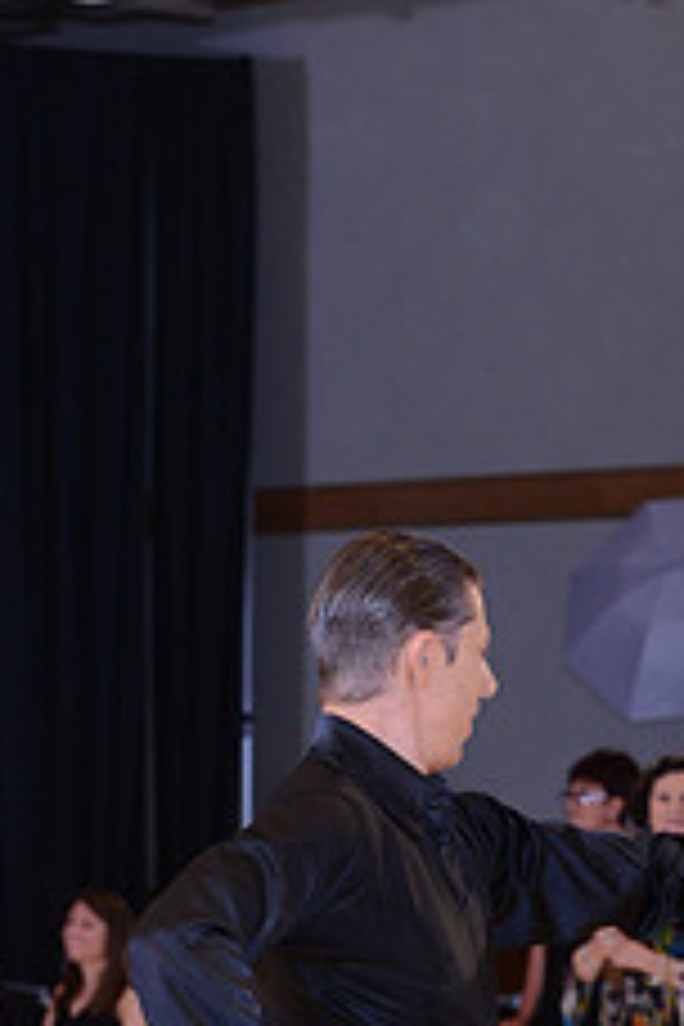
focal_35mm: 216
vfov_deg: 9.4
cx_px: -56
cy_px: 1246
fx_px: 6156
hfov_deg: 6.3
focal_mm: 85
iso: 1250
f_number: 5.6
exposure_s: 1/250
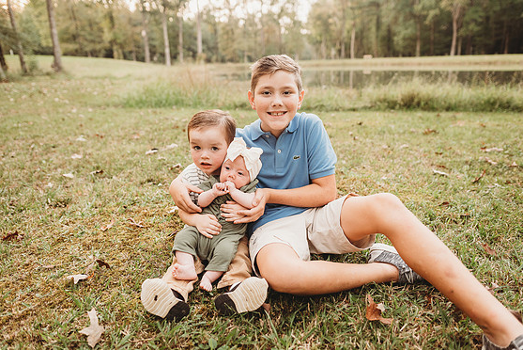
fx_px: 363
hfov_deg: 71.5
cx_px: 263
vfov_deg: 51.3
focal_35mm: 25
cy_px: 175
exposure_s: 1/125
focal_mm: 24
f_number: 2.5
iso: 1000
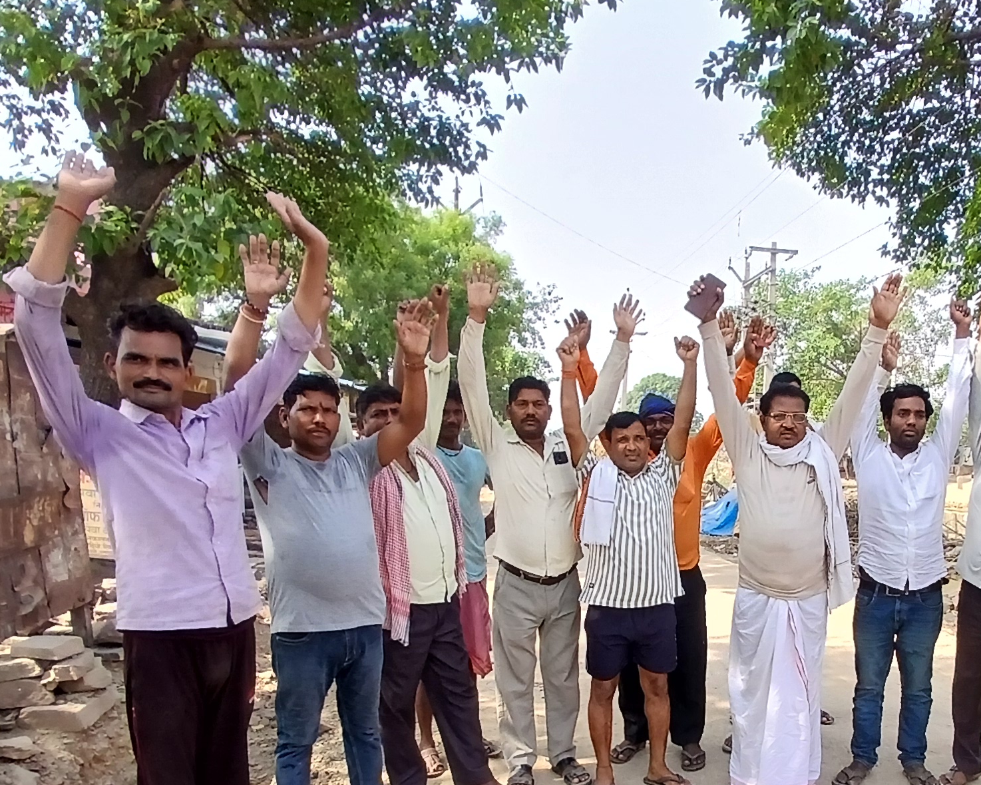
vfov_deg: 48.4
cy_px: 571
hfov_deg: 58.2
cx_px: 702
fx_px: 842
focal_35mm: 29
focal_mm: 1.4
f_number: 2.2
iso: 50
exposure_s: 1/270
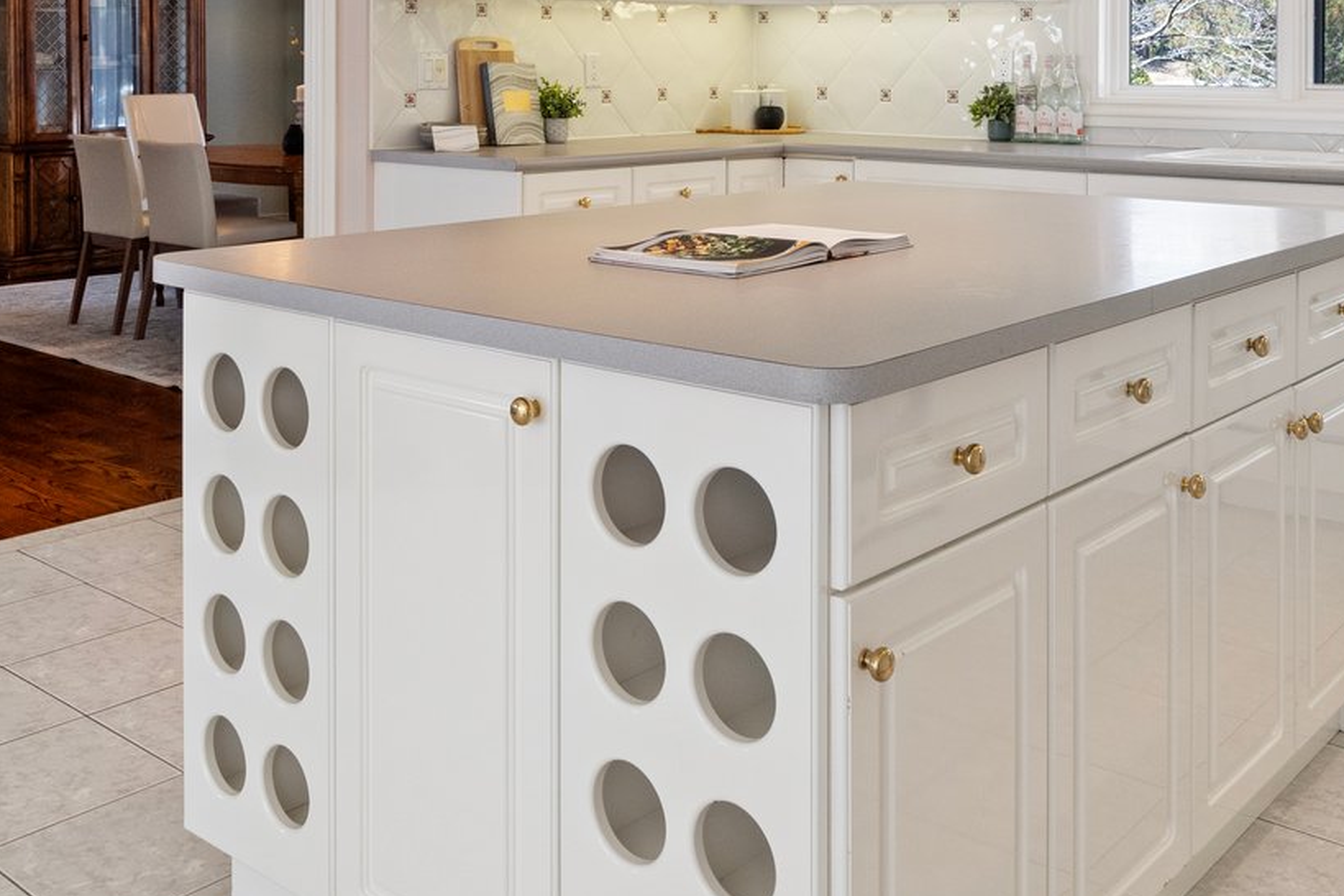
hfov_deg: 48.4
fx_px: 1493
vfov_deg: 31.6
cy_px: 68
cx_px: 735
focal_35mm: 40
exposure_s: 1/30
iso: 3200
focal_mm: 16
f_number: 9
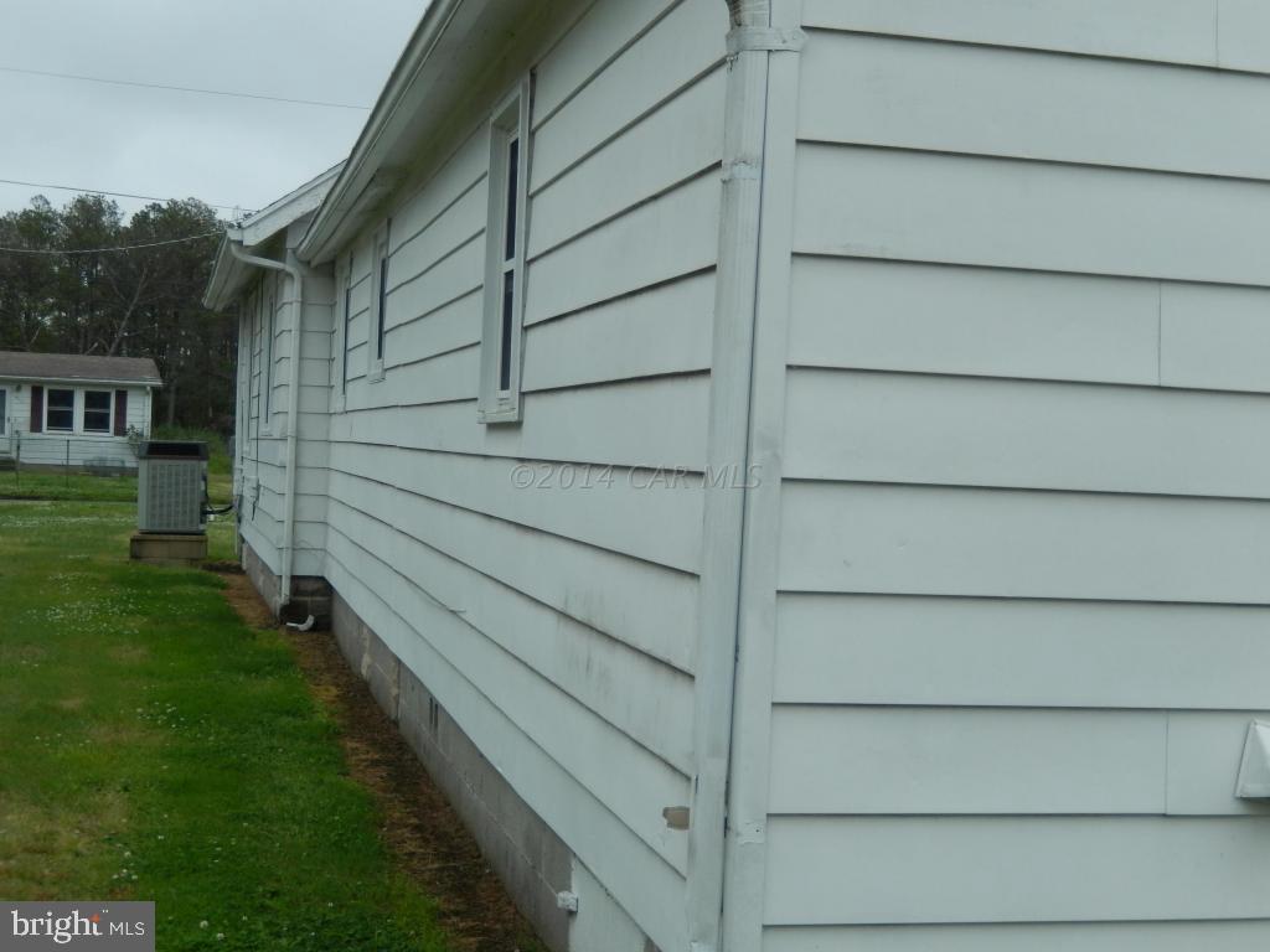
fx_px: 1871
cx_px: 635
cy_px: 476
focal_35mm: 51
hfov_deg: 37.5
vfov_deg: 28.6
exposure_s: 1/400
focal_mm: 9.2
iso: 125
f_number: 4.5
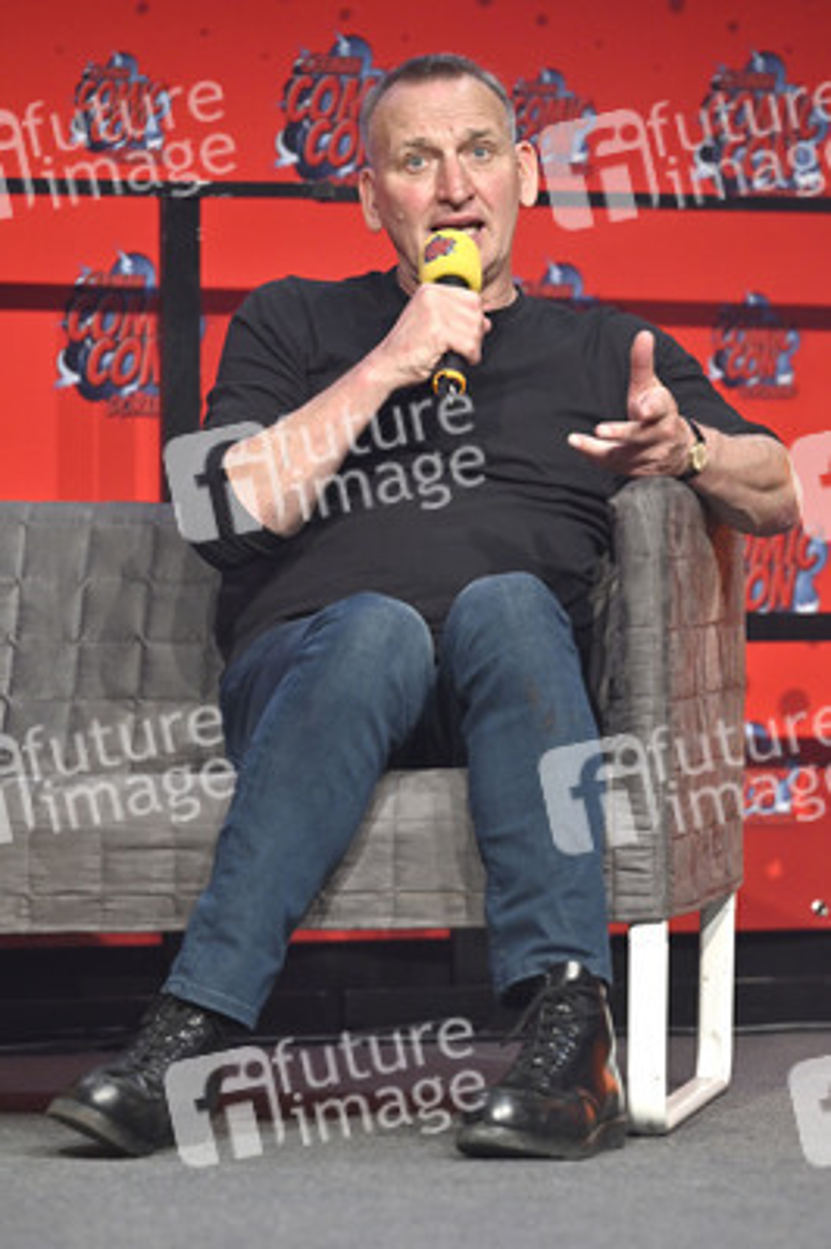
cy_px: 624
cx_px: 416
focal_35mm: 165
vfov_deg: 12.5
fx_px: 5723
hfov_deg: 8.3
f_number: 4
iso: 1250
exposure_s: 1/320
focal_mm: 165
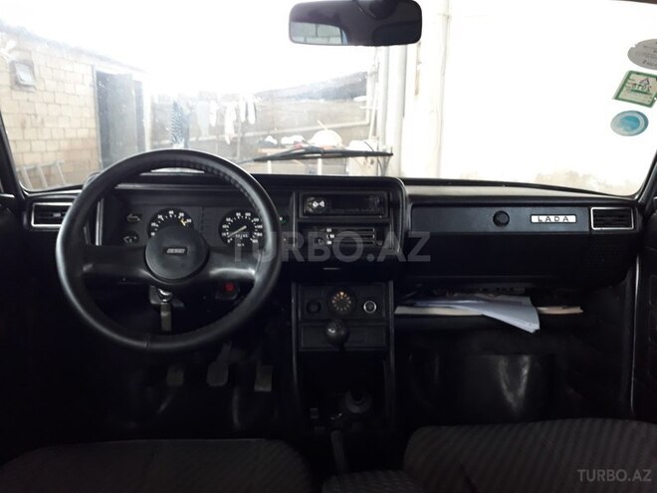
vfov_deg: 51.4
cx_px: 328
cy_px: 246
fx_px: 512
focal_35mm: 27
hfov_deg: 65.3
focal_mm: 3.6
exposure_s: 1/17
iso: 200
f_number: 1.9
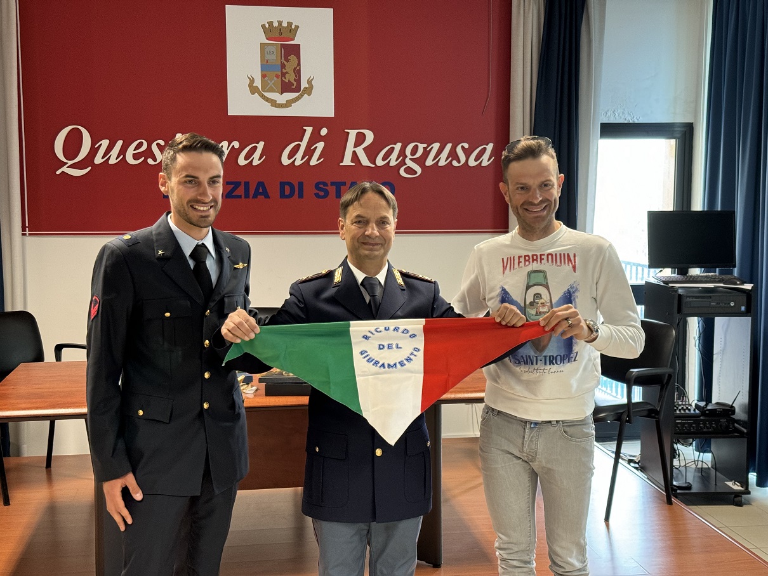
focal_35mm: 48
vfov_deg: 30.3
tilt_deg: -5.2
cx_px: 384
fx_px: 1065
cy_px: 288
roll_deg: +0.5
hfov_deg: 39.6
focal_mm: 6.86
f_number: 1.78
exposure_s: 1/33
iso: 200
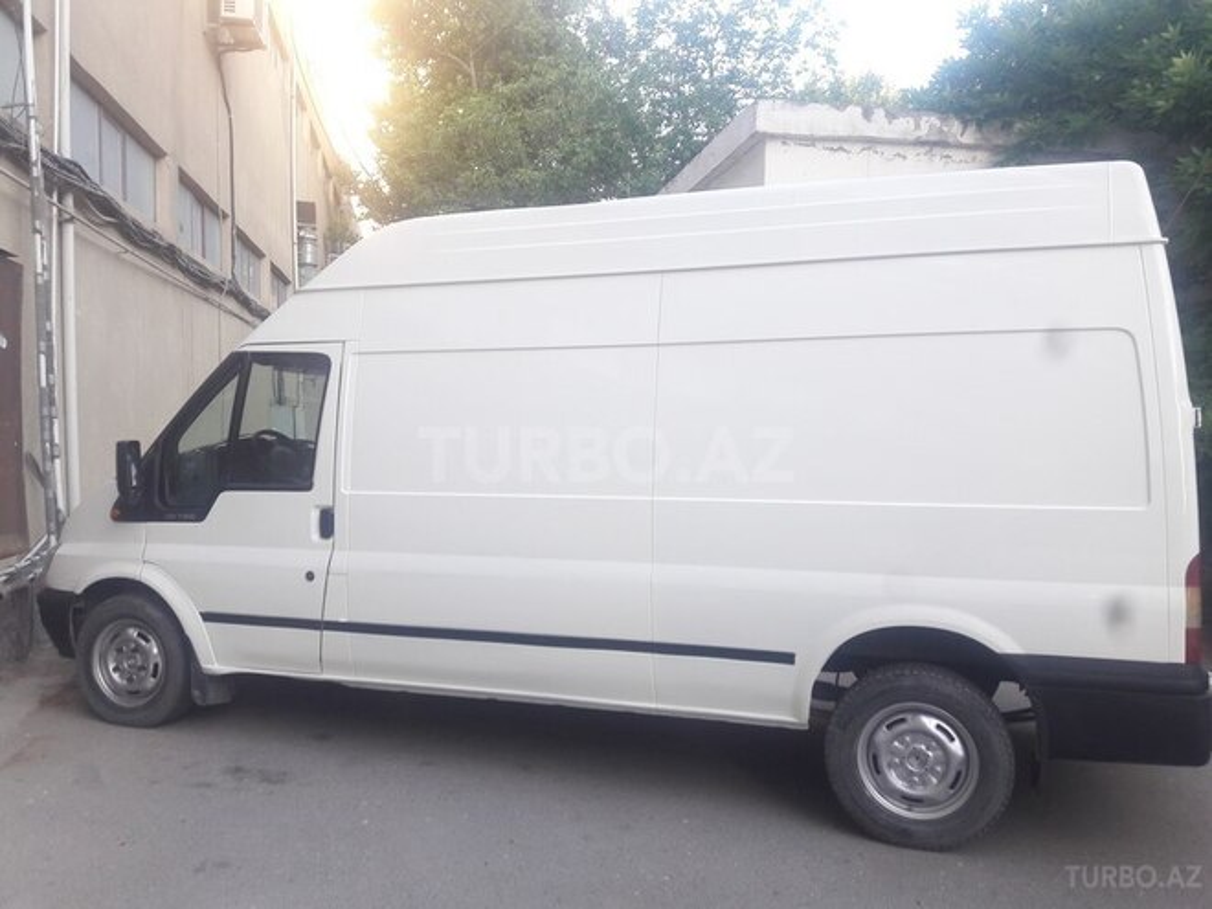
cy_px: 454
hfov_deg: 63.4
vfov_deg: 49.7
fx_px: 980
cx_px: 606
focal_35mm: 28
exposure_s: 1/50
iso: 40
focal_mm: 3.7
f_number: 1.9
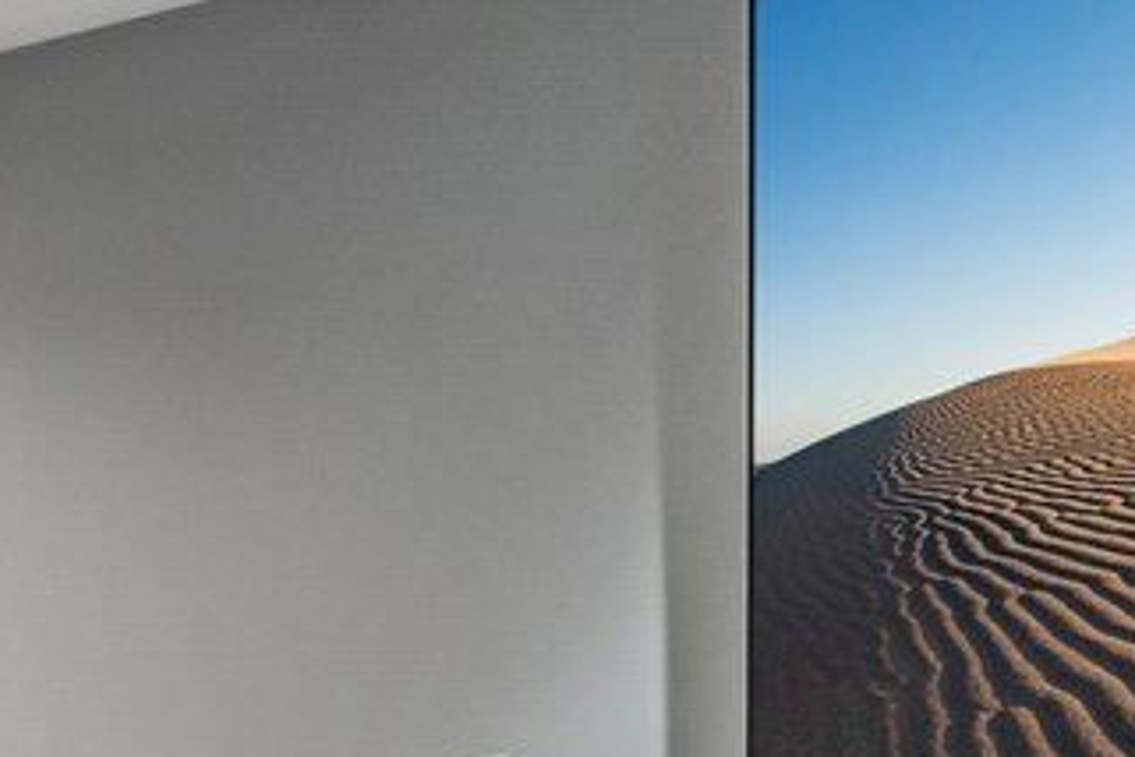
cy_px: 1113
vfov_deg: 12.8
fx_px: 3216
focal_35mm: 102
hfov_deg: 14.1
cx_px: -1566
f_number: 13
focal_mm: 16
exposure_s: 1/2.5
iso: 400
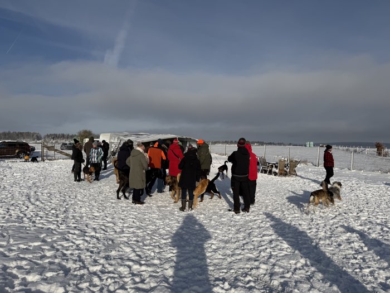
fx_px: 270
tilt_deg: -1.0
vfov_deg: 56.8
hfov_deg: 71.6
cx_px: 195
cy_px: 146
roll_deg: +0.2
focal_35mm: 24
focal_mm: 6.76
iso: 80
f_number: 1.78
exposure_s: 1/14286
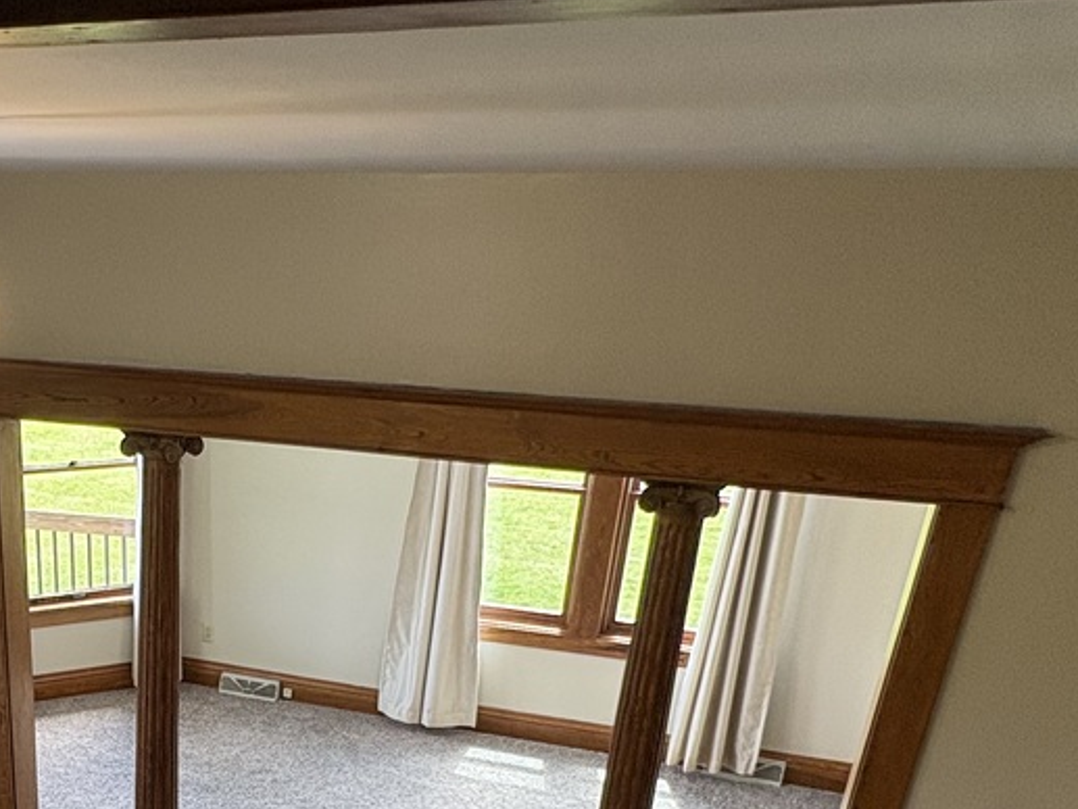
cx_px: 181
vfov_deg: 33.2
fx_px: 1215
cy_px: 838
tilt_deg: -26.6
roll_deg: +0.2
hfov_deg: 44.9
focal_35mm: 39
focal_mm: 2.22
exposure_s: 1/120
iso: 160
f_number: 2.2
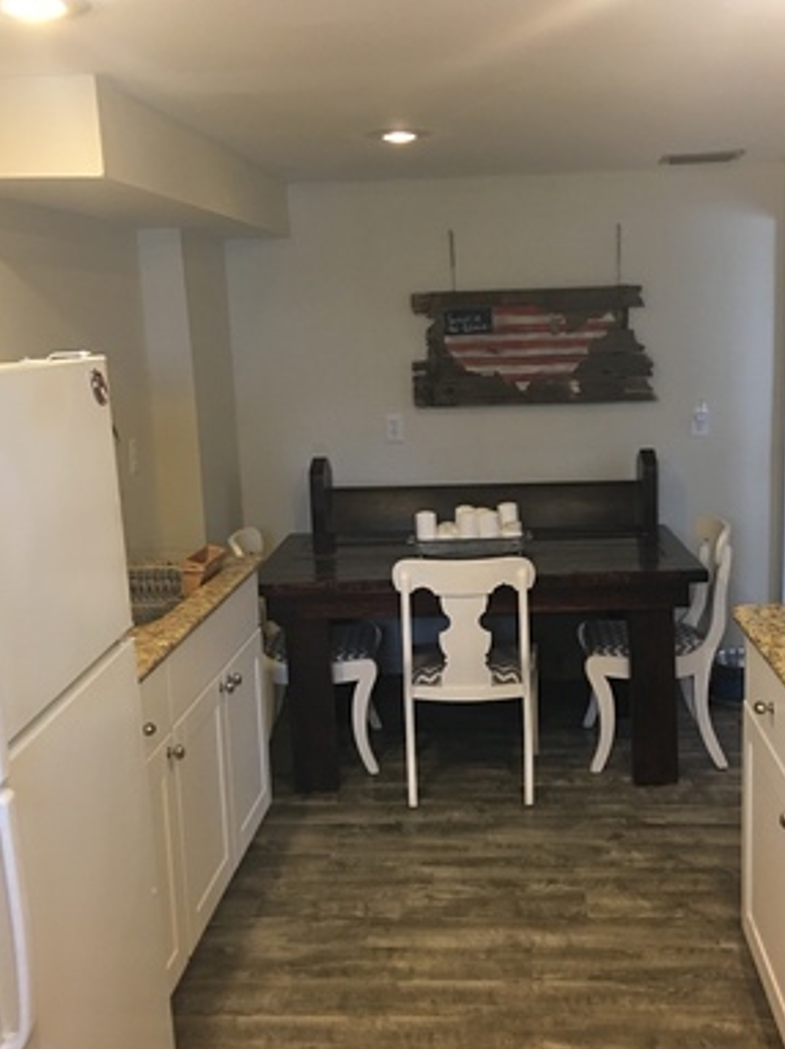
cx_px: 421
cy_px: 535
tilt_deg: -9.9
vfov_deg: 49.0
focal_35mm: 38
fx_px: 1150
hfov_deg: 37.7
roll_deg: +1.9
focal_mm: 4.15
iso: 80
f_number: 2.2
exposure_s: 1/15
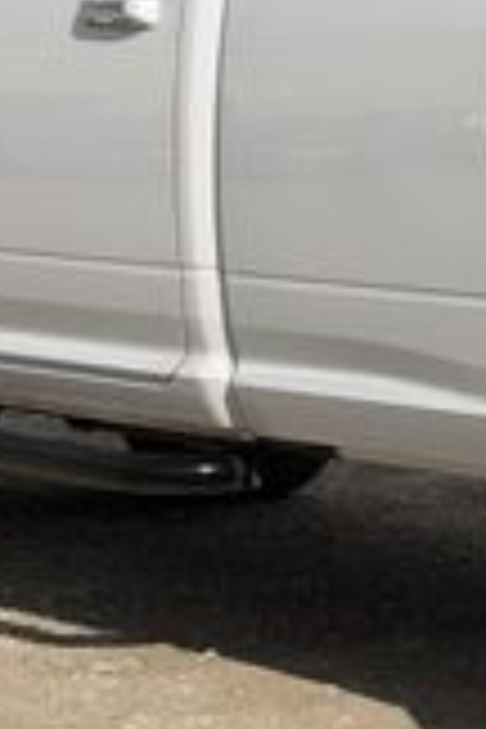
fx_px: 3989
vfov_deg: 10.4
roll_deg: +0.5
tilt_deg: -6.5
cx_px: 796
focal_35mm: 197
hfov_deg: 6.8
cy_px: 248
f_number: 1.78
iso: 80
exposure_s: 1/11364
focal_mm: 6.76
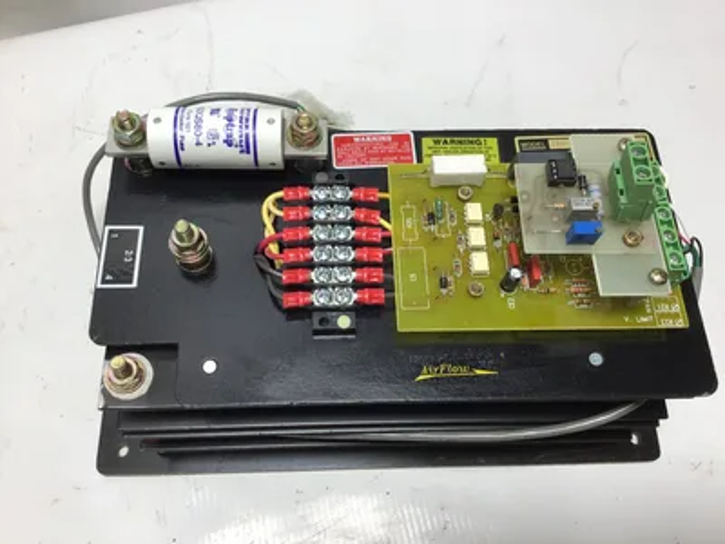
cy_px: 272
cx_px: 362
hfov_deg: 58.4
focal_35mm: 31
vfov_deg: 45.4
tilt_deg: -66.0
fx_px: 649
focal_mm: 3.3
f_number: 2.4
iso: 32
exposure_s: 1/120
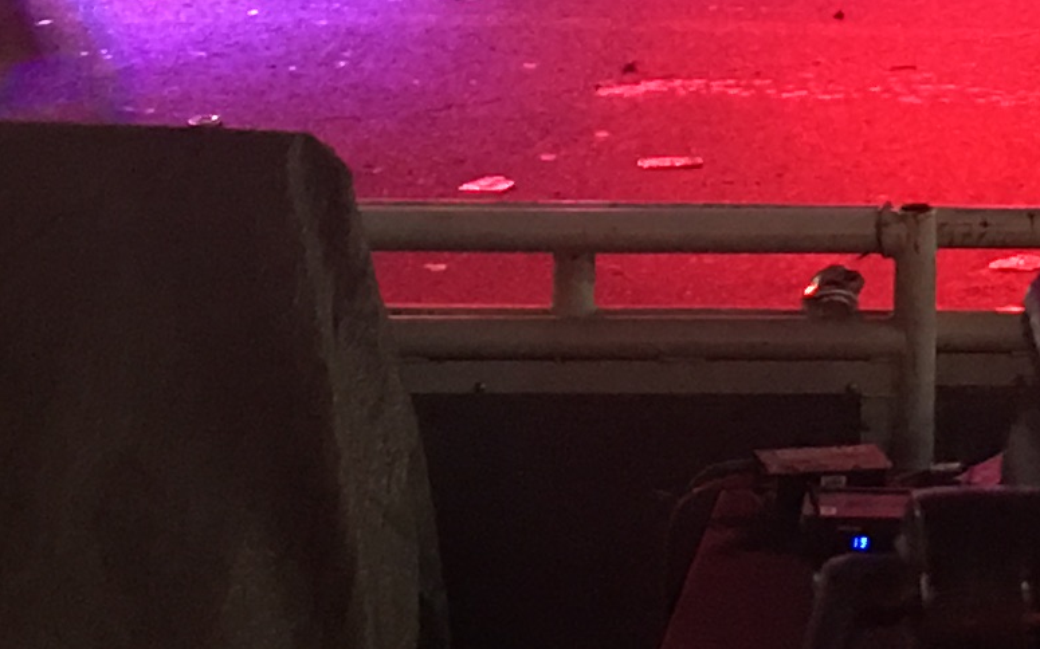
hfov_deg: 12.8
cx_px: 1200
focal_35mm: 160
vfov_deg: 7.7
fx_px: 4534
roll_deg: -0.3
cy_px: -788
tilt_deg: -1.1
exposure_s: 1/4
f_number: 2.2
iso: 50
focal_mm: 4.15
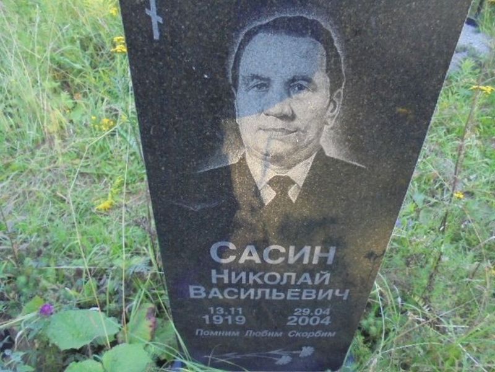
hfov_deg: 67.3
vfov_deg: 53.1
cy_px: 186
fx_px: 372
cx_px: 248
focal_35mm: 26
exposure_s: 1/200
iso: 400
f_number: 3.5
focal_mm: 4.6
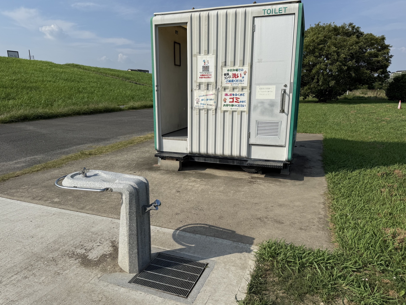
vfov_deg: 54.9
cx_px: 195
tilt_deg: -12.6
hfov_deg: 69.4
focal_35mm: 25
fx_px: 293
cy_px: 152
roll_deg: +1.1
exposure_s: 1/8130
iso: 80
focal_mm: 6.76
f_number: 1.78
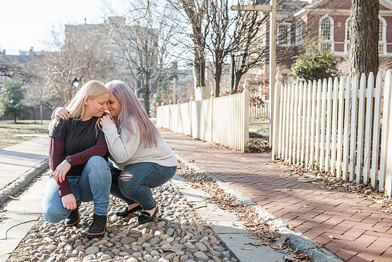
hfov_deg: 44.9
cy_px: 126
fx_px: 475
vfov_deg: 30.8
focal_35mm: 44
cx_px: 189
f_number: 4
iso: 400
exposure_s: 1/1000
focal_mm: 42
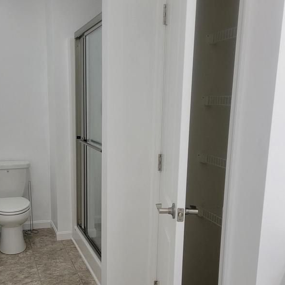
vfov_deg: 39.7
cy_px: 183
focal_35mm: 42
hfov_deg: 39.7
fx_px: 391
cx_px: 104
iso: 160
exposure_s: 1/120
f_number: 1.8
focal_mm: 5.4
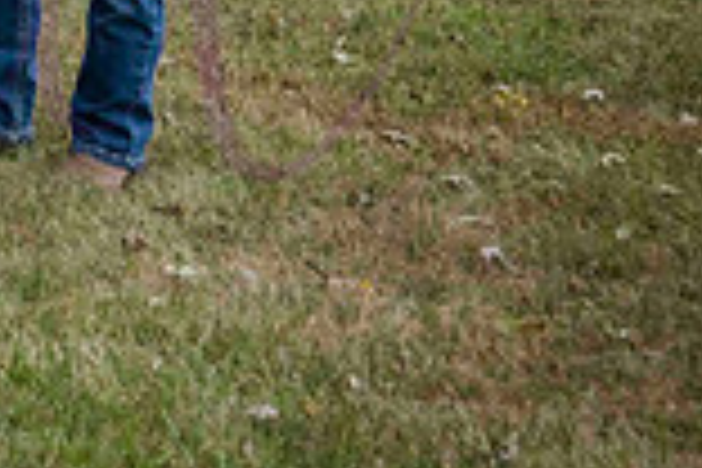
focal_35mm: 186
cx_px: -441
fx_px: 3627
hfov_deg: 10.6
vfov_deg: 7.2
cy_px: -371
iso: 400
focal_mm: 50
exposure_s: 1/640
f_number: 4.2
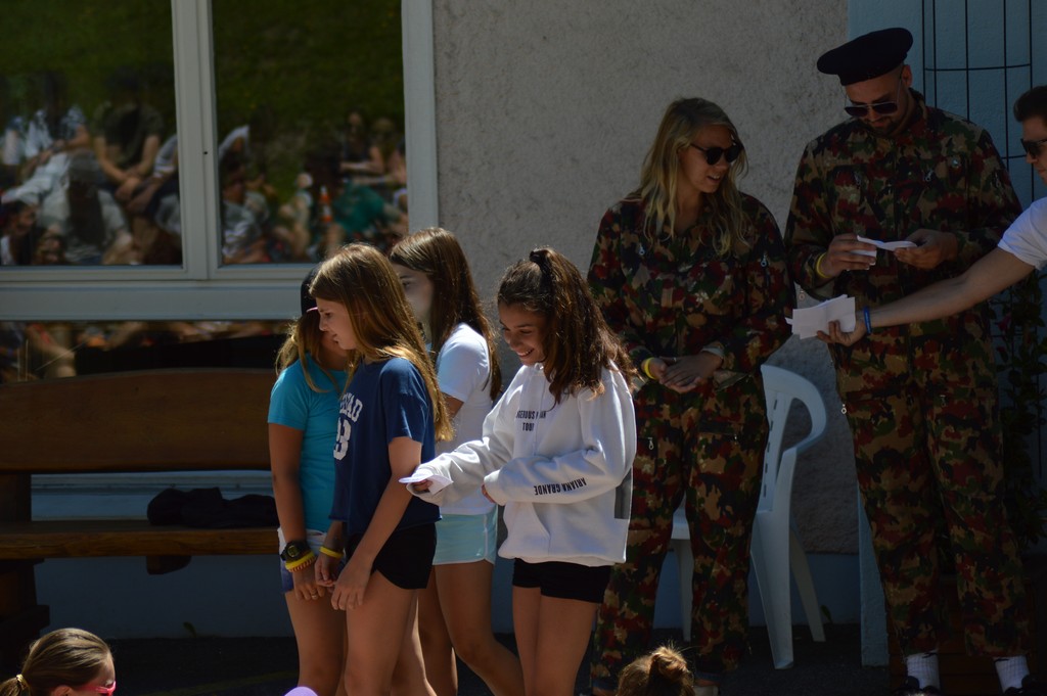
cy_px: 348
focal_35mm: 202
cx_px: 524
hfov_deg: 10.2
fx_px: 5884
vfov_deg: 6.8
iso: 100
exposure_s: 1/1000
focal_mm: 135
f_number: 4.2
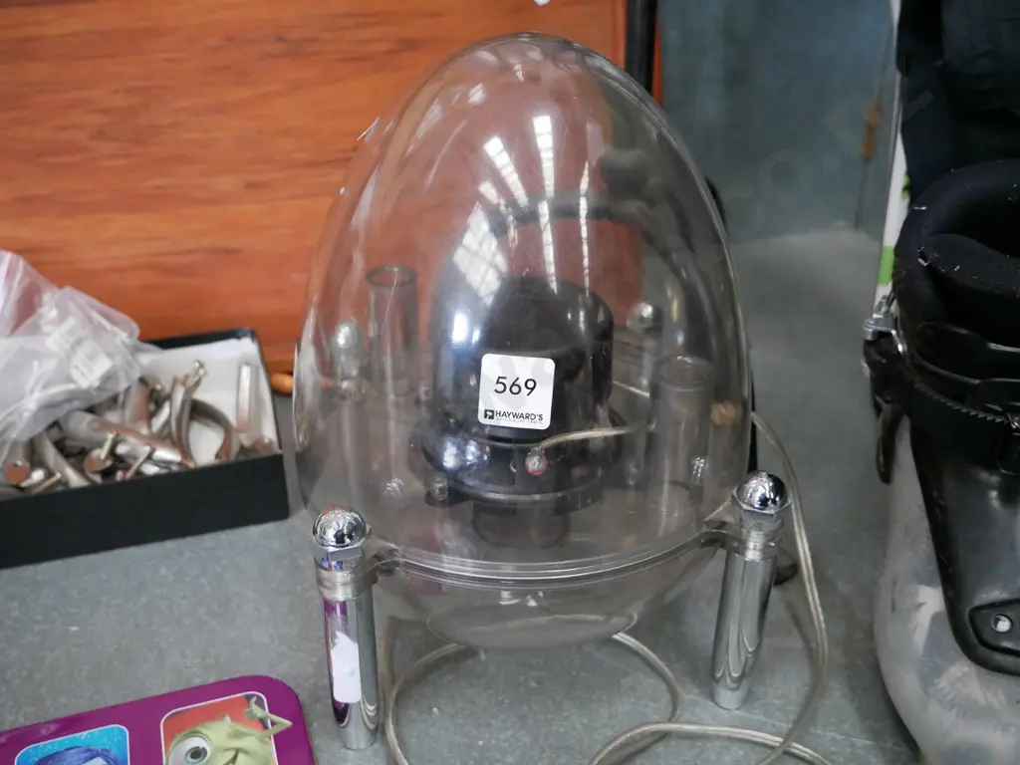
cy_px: 382
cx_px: 510
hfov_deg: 54.0
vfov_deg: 41.8
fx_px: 1002
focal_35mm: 34
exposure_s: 1/60
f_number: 4
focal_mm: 17
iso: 3200
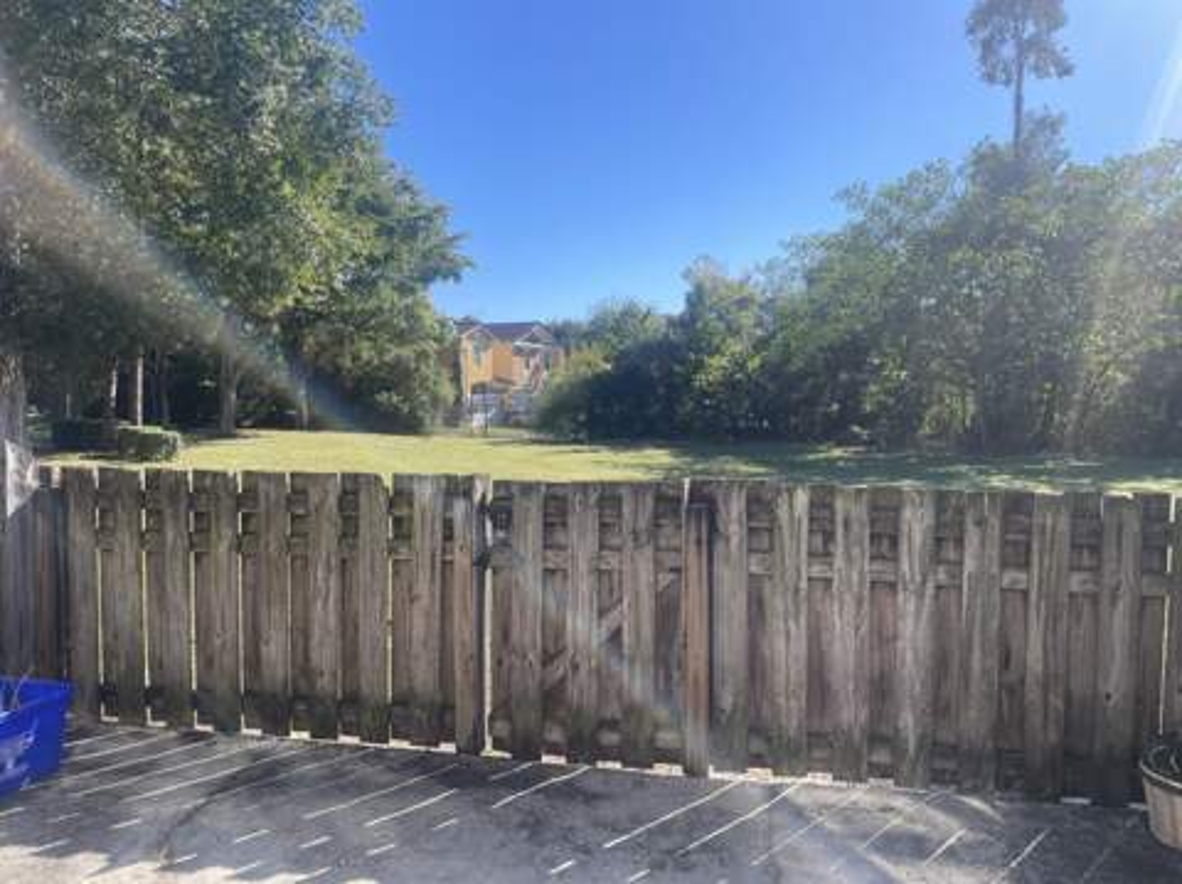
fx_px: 887
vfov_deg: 53.0
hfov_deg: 67.4
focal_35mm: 26
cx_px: 591
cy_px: 442
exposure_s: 1/1855
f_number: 1.6
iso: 32
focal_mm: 4.2
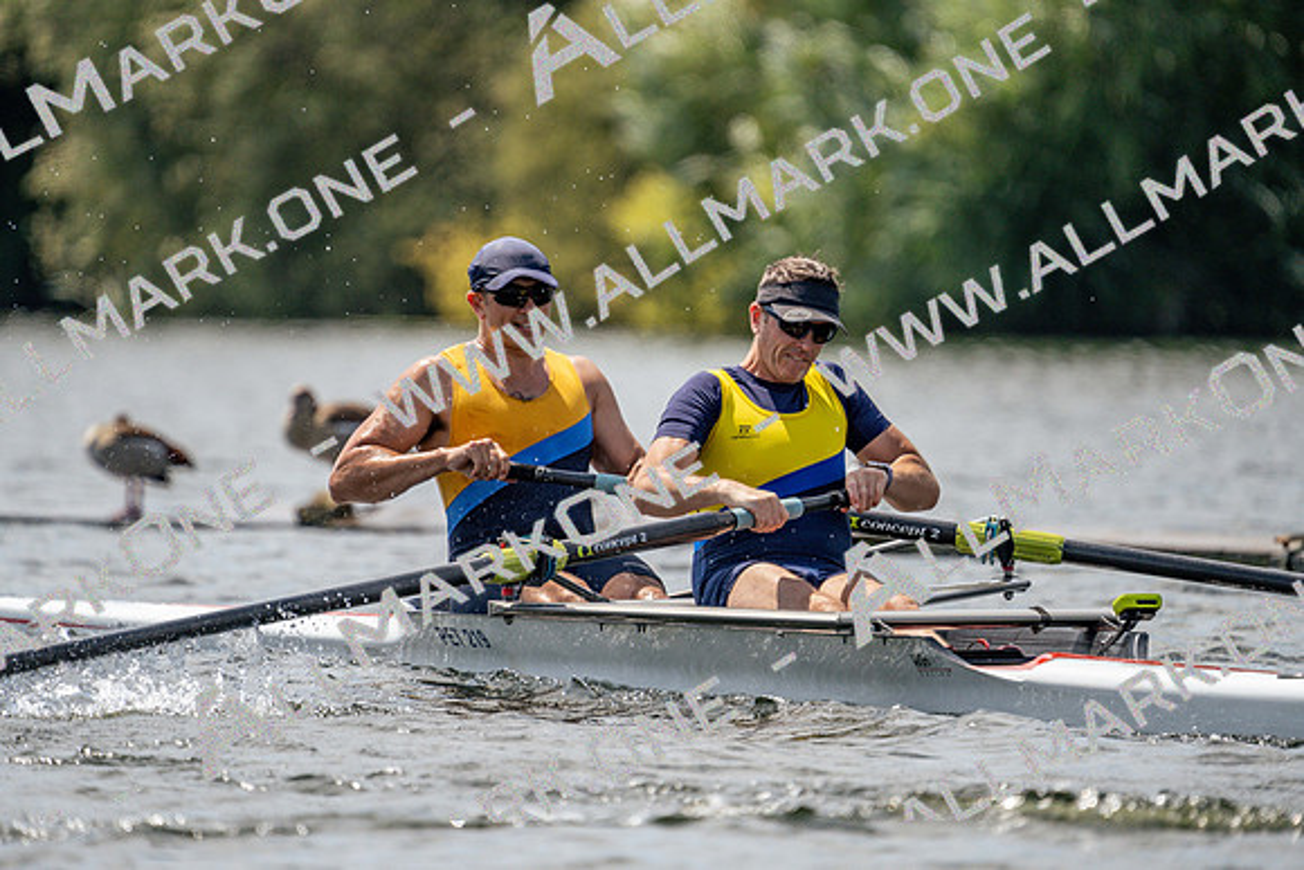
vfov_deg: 2.3
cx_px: 652
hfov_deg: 3.4
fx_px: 21737
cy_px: 435
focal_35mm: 600
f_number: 6.3
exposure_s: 1/2000
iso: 400
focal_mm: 600
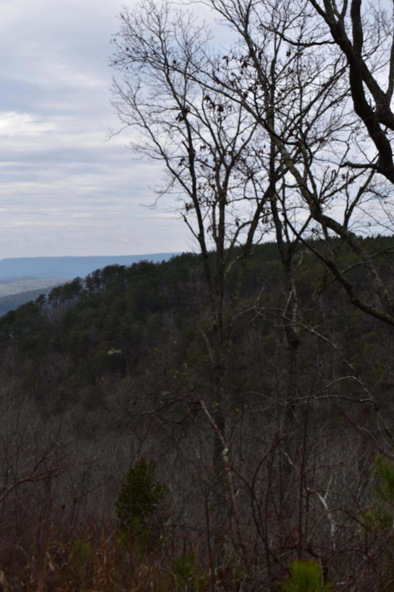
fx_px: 837
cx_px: 197
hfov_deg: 26.5
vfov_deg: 38.9
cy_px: 296
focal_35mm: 51
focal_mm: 34
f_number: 11
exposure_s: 1/500
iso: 400
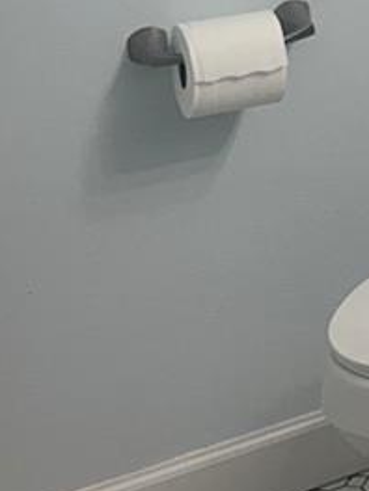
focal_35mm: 109
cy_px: -227
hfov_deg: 11.7
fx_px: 1549
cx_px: 805
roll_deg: -0.7
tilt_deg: -10.9
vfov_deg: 16.6
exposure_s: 1/120
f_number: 1.78
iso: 64
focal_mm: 6.86
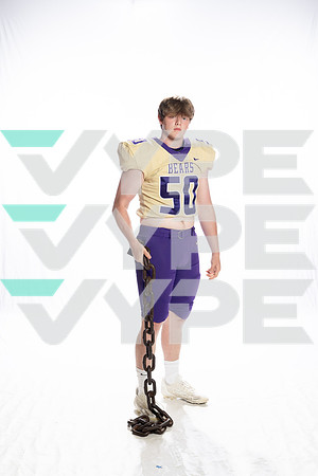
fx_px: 662
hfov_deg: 27.0
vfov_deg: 39.6
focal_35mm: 50
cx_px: 159
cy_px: 238
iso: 800
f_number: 8
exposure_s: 1/250
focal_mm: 50
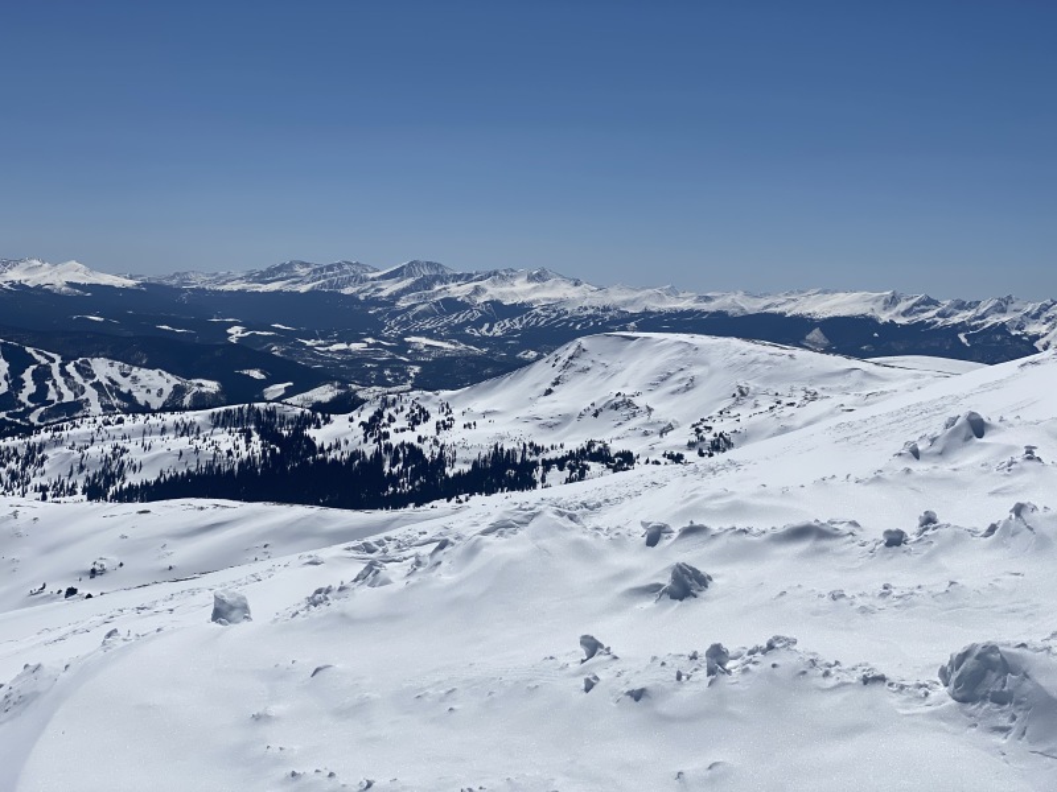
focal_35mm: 52
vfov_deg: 28.0
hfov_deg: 36.8
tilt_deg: -4.1
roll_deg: -2.0
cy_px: 396
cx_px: 528
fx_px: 1588
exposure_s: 1/9524
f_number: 2
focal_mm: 6
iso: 25
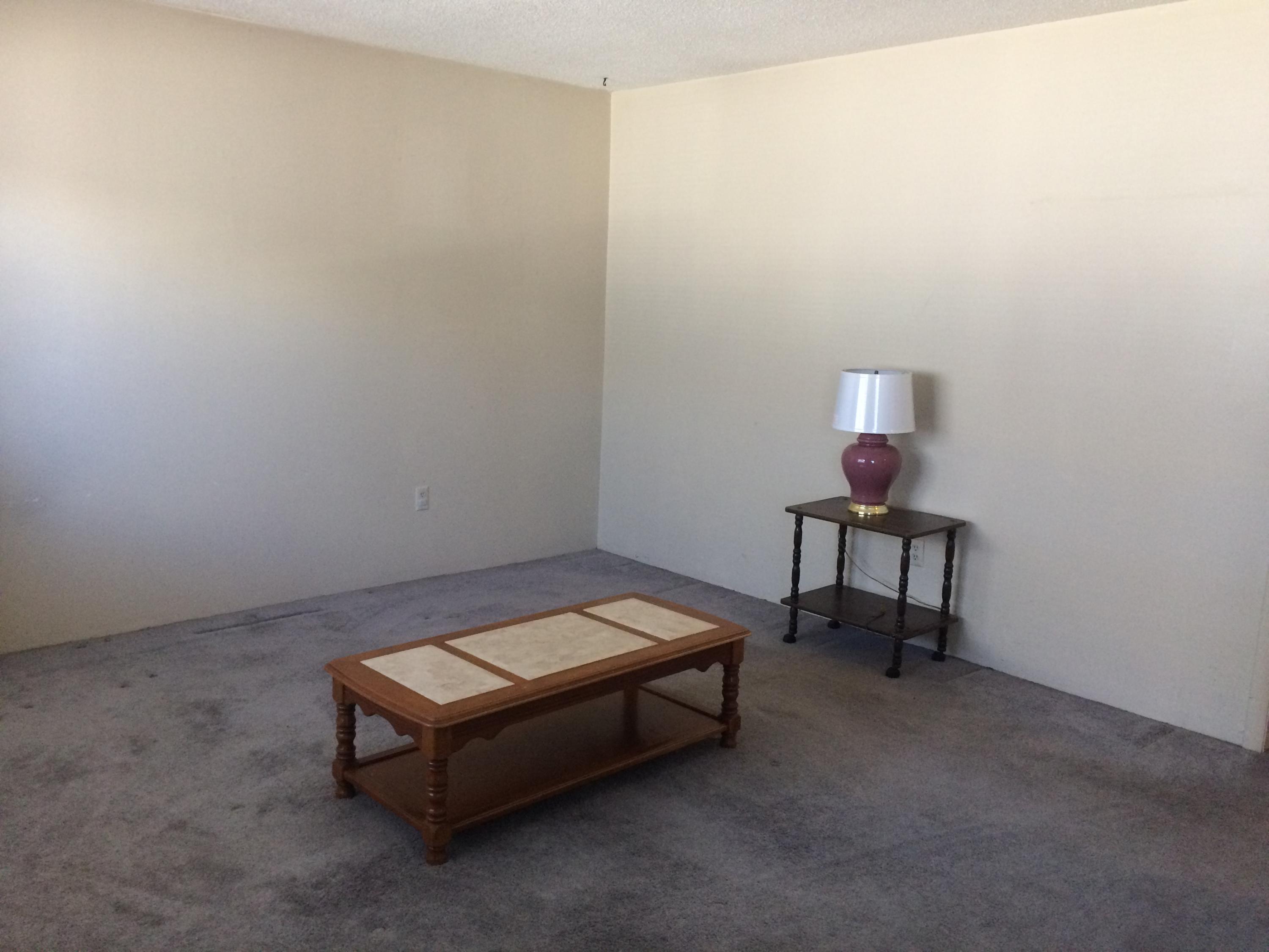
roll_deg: -2.6
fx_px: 1063
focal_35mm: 29
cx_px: 634
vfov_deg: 48.2
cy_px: 476
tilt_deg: -10.3
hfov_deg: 61.7
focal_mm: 4.15
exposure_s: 1/30
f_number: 2.2
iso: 200
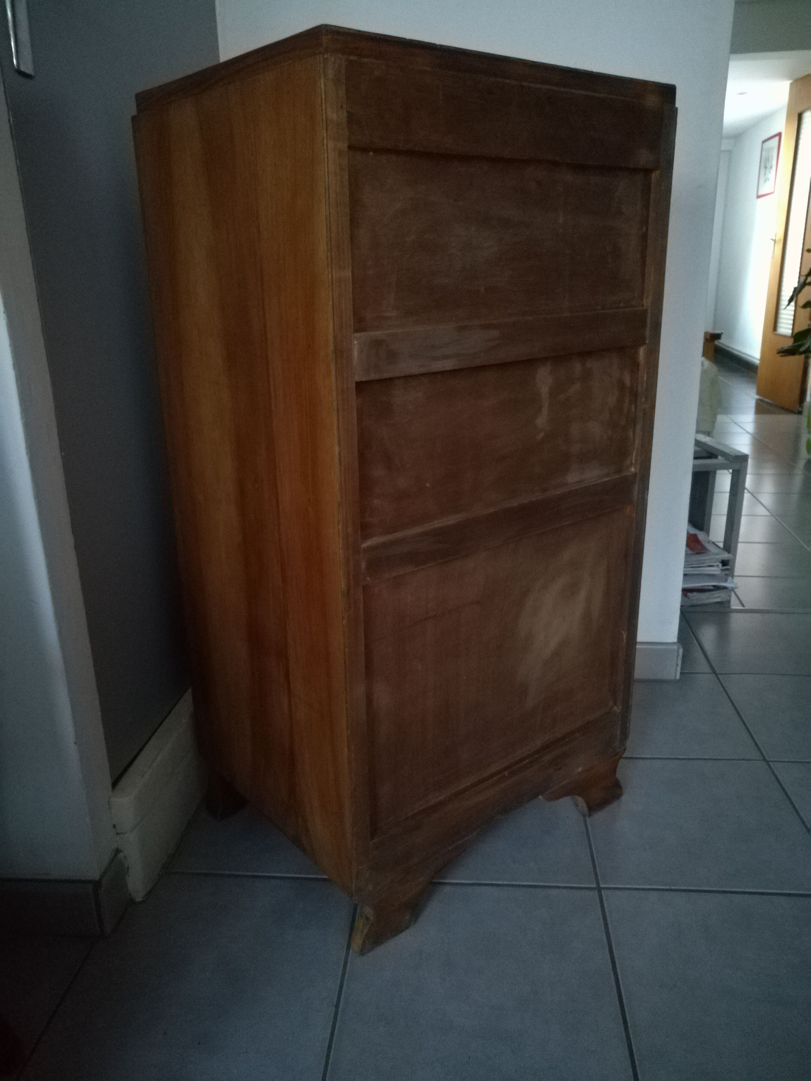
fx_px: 812
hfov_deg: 53.1
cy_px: 540
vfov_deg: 67.3
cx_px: 406
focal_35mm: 26
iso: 1250
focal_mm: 3.83
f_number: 2.2
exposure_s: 1/14.3
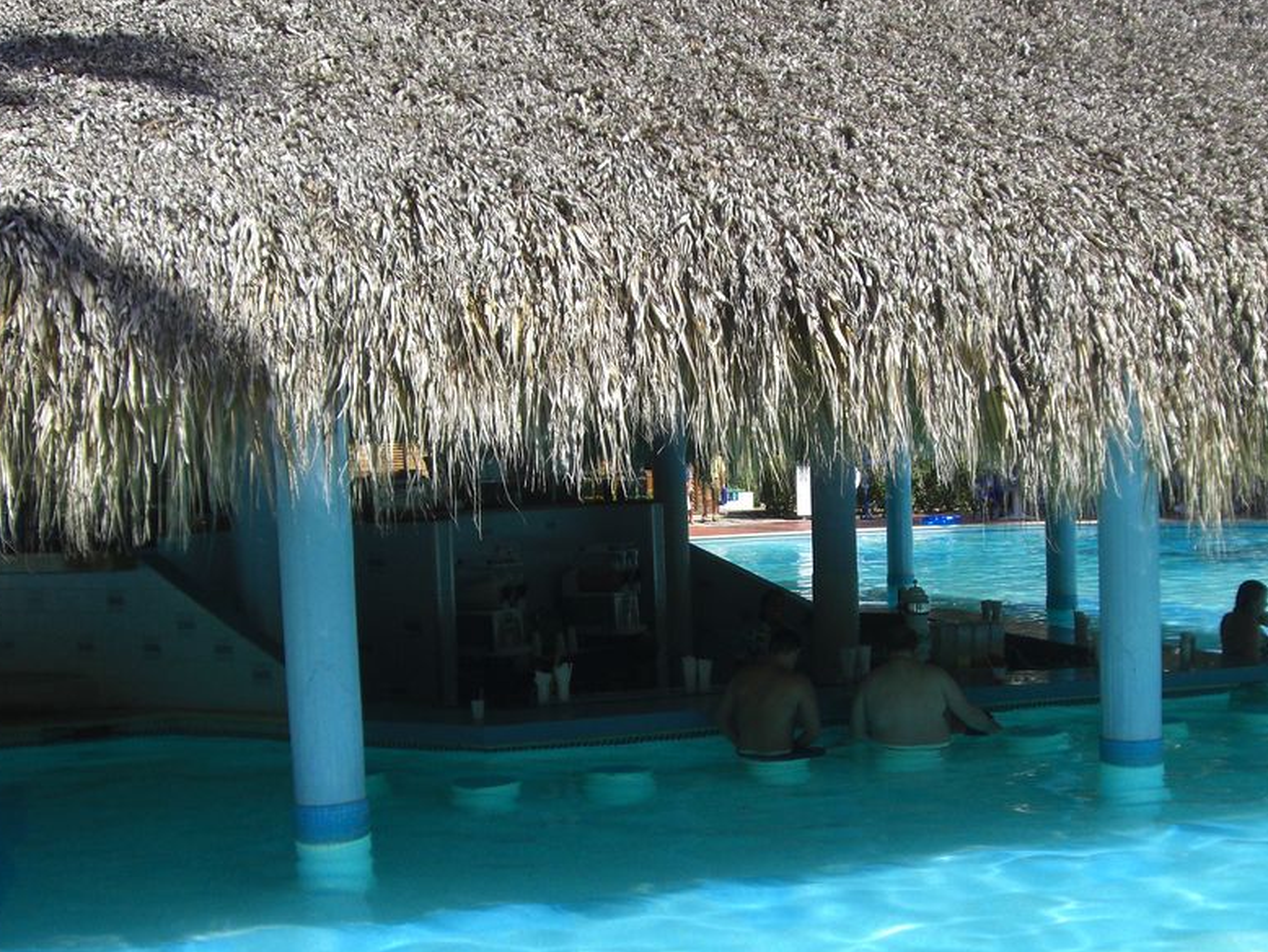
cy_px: 616
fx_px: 1832
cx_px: 758
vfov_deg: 29.0
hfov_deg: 38.0
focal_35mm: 50
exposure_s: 1/160
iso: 100
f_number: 8
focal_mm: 6.2
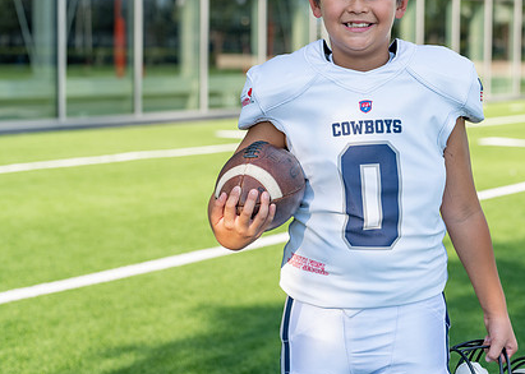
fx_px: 1177
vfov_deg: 18.0
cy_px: 126
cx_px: 381
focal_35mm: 79
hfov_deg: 24.9
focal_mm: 50
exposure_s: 1/500
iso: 100
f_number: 2.8
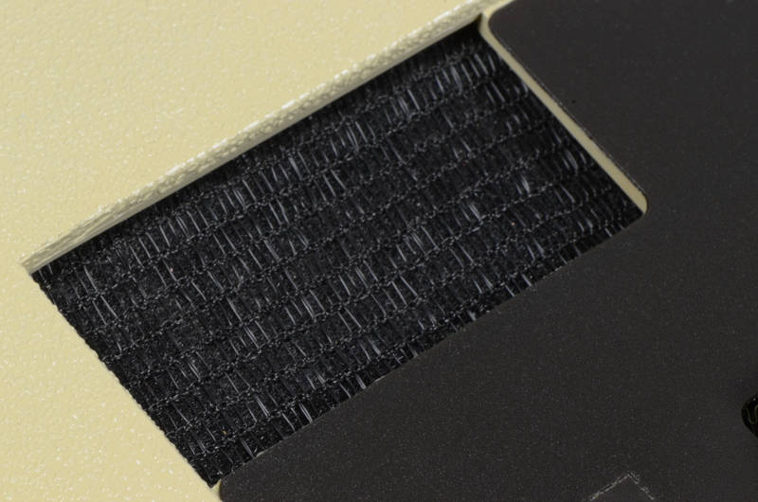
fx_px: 2679
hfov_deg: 16.1
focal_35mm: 128
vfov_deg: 10.7
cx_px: 379
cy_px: 251
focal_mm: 85
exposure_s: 1/6
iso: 800
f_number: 29
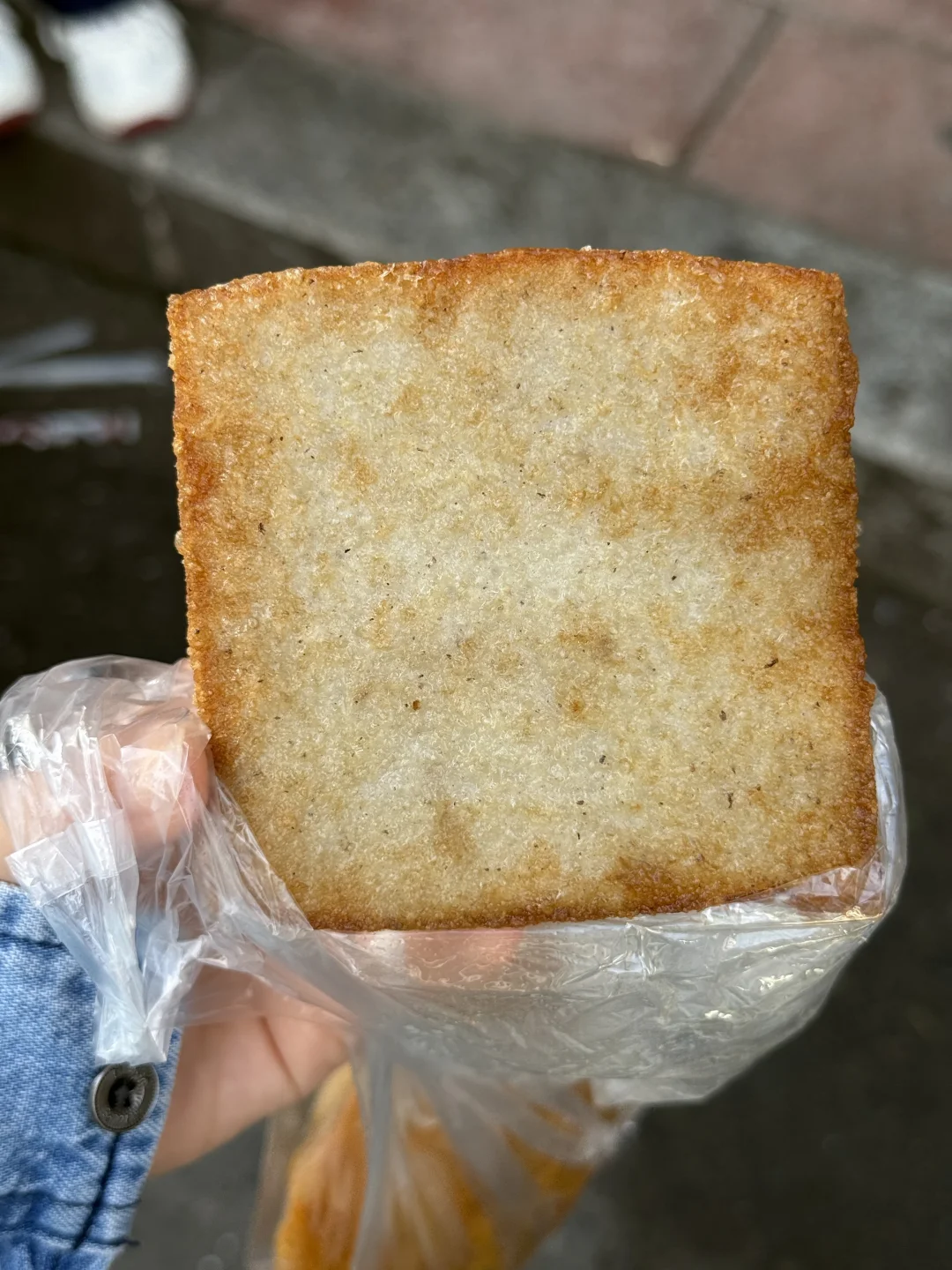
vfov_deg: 39.7
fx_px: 1760
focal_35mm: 48
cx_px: 476
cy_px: 635
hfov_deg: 30.3
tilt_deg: -55.8
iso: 80
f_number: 1.78
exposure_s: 1/636
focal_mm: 6.76
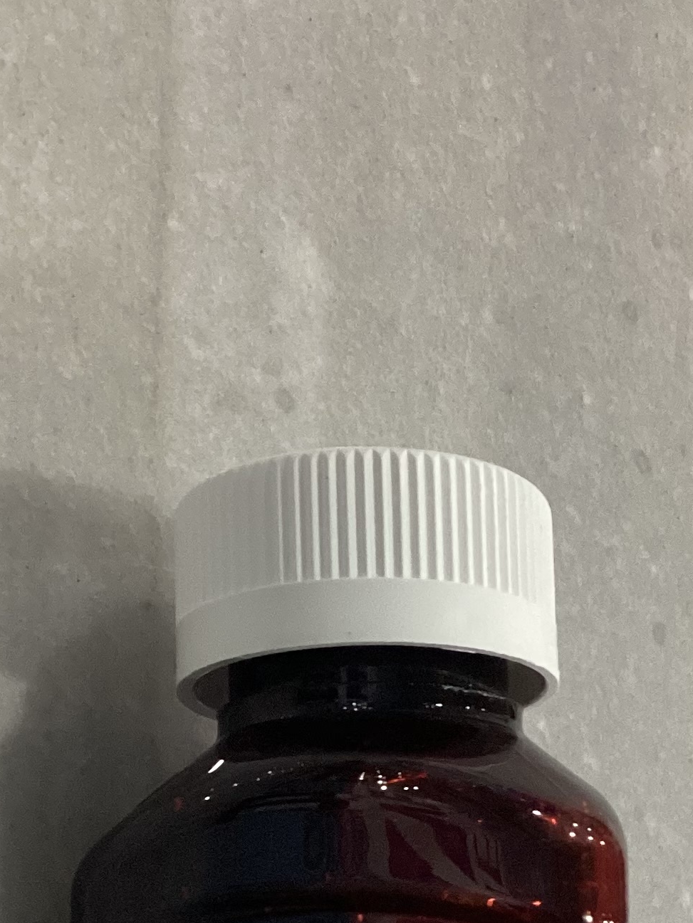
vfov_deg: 23.4
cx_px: 464
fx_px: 2082
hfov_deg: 18.8
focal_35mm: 78
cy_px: 1029
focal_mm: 3.3
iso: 400
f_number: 2.4
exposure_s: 1/60
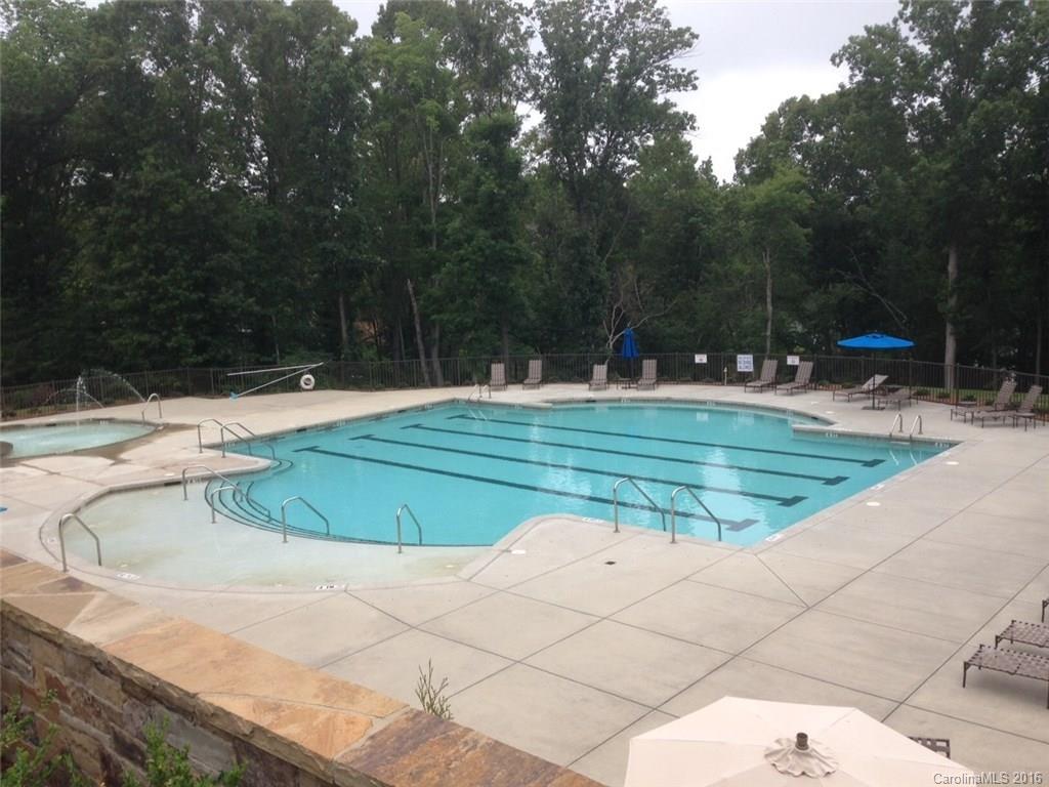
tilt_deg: -9.1
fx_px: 1000
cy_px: 394
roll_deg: +2.3
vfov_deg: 42.9
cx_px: 524
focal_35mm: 33
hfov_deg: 55.4
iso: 50
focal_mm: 4.12
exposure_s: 1/194
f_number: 2.4
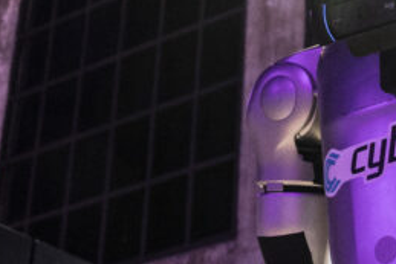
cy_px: 116
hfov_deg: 17.9
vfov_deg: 12.4
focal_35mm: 111
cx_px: 411
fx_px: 1222
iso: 3200
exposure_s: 1/160
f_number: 6.3
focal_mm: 24
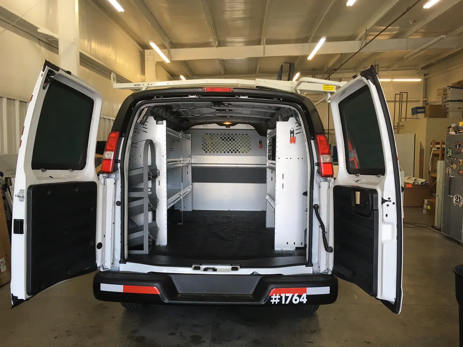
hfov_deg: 61.7
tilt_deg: -5.0
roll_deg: -0.2
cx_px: 232
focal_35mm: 29
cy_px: 174
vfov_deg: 48.2
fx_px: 388
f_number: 2.2
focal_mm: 4.15
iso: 25
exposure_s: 1/40
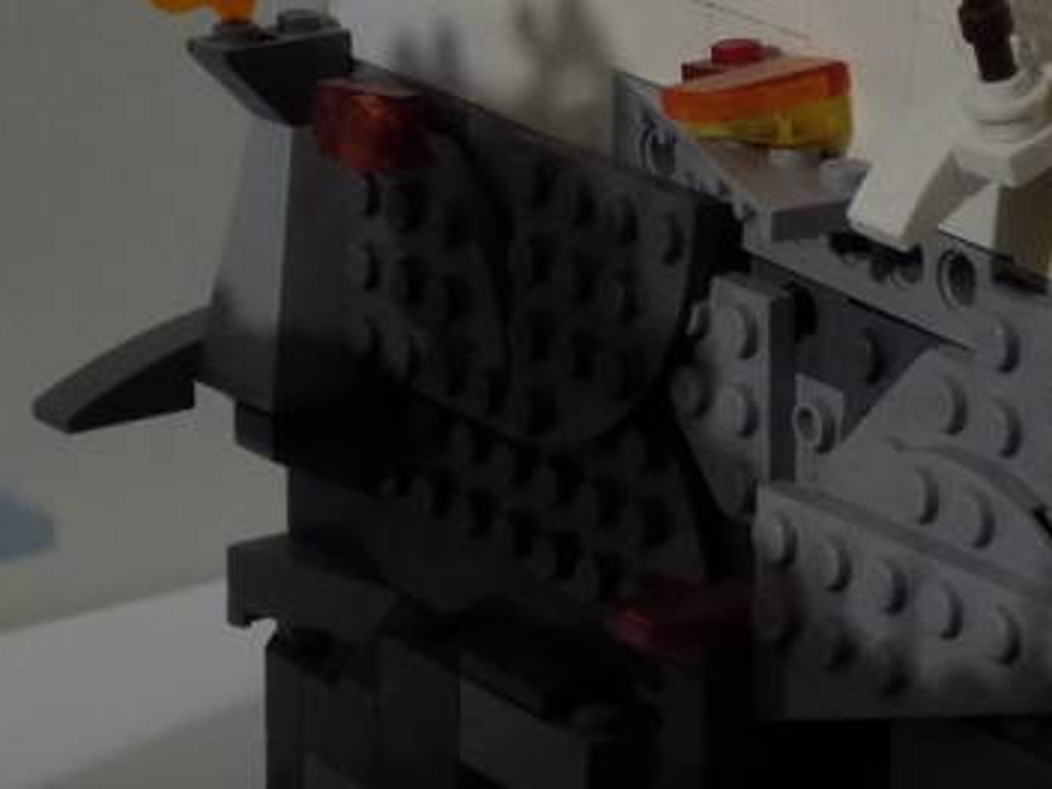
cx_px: 610
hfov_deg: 13.1
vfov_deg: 9.8
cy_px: 28
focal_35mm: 151
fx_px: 4589
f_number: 4
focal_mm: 10.5
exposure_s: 1/13
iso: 400
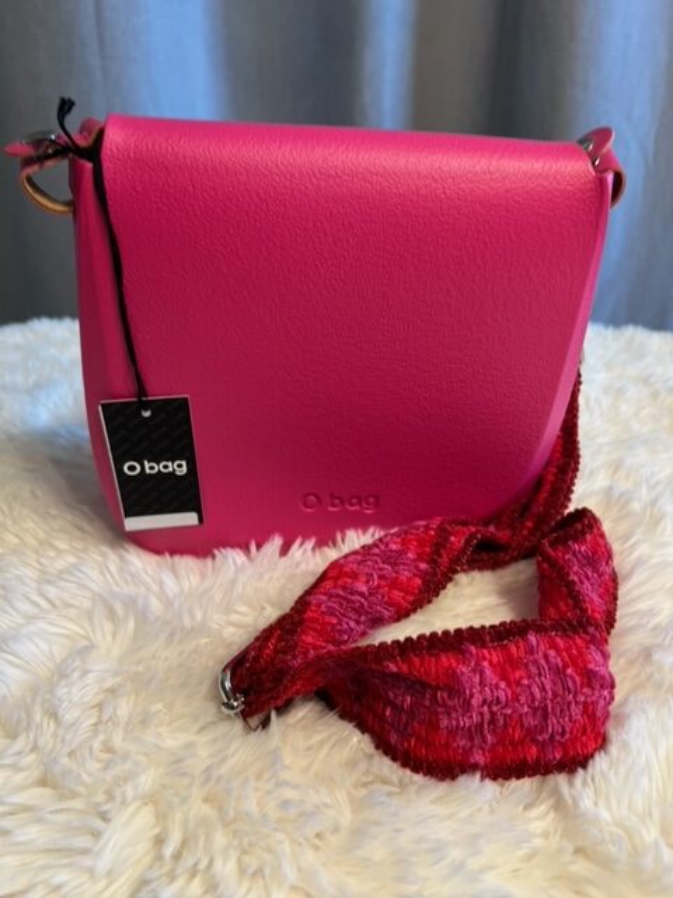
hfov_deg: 53.1
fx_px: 674
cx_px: 336
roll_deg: +0.2
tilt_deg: -30.9
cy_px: 449
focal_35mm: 26
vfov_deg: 67.3
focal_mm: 5.7
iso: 80
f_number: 1.5
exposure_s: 1/50
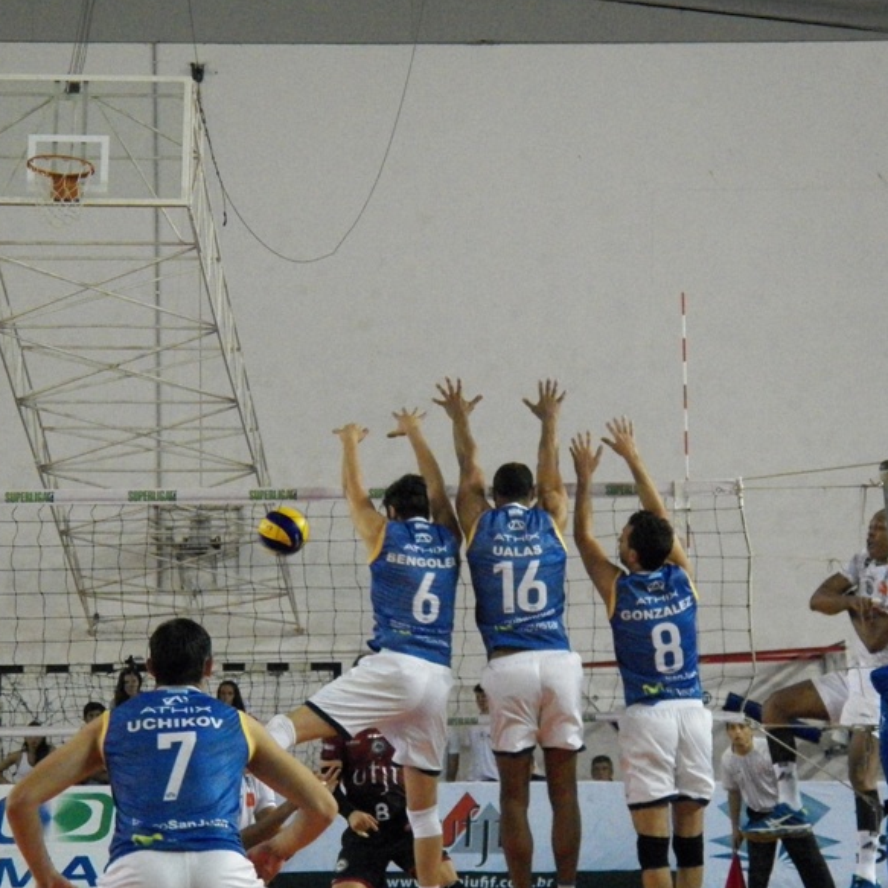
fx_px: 3976
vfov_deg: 12.7
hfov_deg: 12.7
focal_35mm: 137
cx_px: 586
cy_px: 443
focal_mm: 20.2
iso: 1600
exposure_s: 1/250
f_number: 3.6
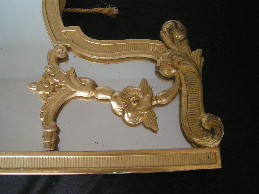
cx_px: 130
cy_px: 97
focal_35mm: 38
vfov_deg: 37.7
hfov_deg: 49.0
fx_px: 284
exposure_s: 1/40
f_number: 2.8
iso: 125
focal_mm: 5.8
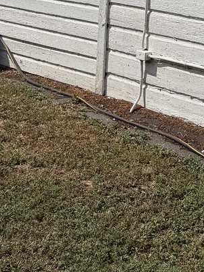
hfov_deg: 14.8
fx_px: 723
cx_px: 314
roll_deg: -1.7
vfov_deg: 18.9
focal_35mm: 92
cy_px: -130
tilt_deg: +2.7
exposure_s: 1/14286
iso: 80
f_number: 1.78
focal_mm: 6.76
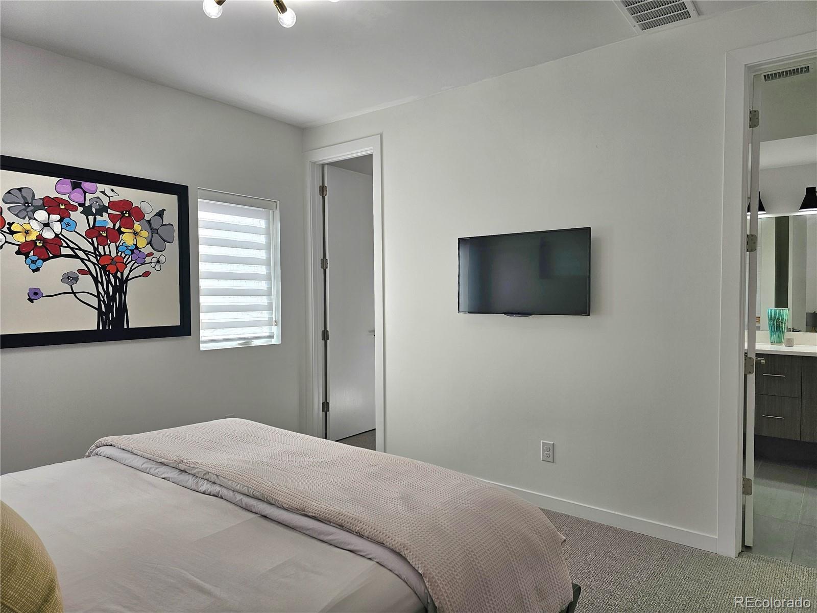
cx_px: 408
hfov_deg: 73.9
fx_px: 543
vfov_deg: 58.9
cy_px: 306
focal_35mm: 23
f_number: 1.7
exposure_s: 1/120
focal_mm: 6.3
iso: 20
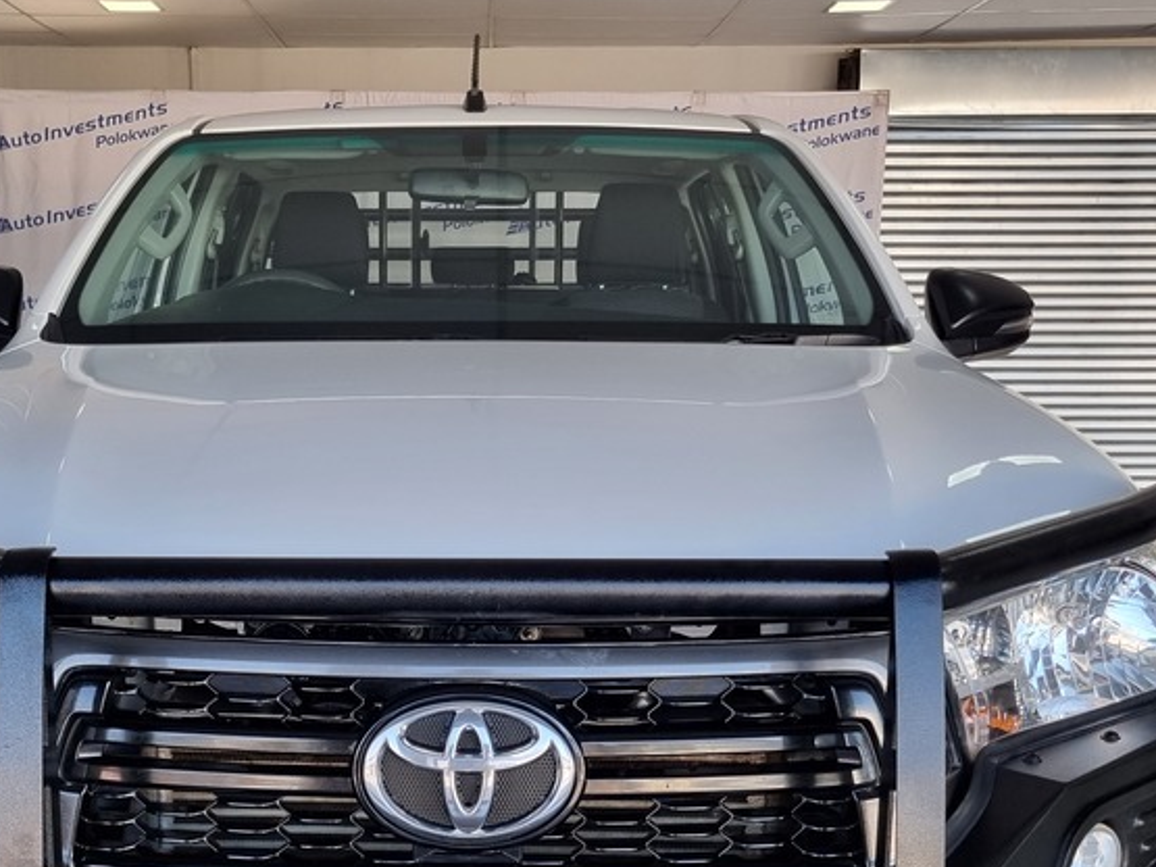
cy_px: 657
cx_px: 437
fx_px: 1603
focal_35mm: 48
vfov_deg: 29.7
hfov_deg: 39.4
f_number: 1.8
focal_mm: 5.4
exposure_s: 1/100
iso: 50
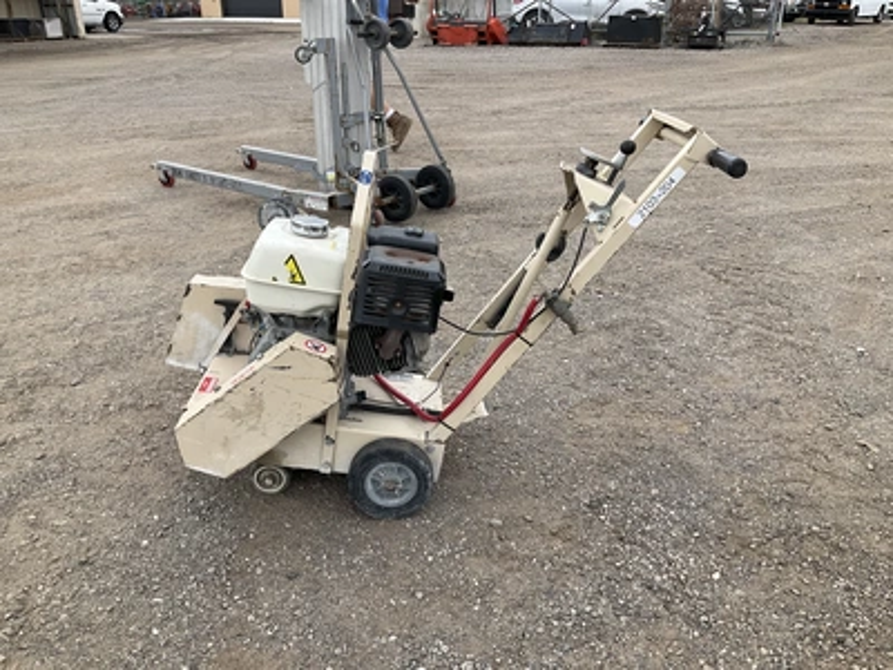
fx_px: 748
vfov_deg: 48.2
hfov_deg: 61.7
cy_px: 335
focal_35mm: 29
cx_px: 446
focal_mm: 3
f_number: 1.8
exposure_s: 1/829
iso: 25
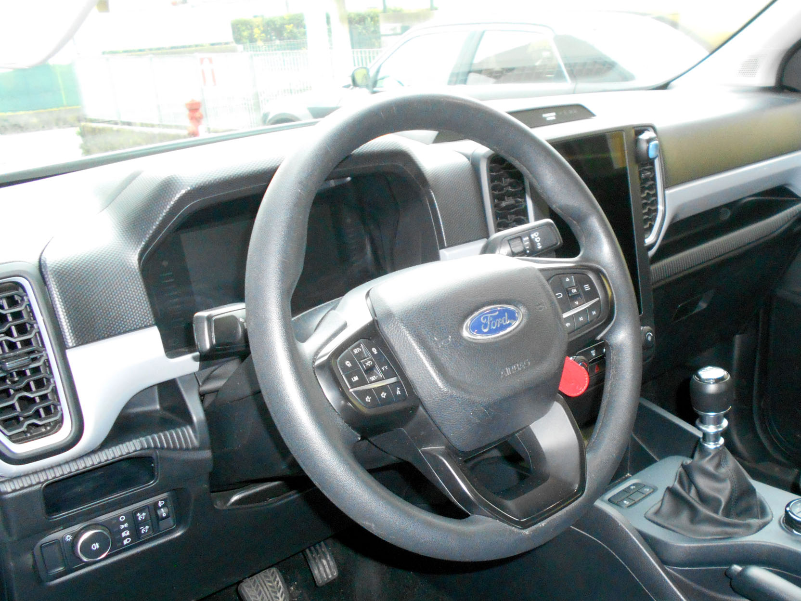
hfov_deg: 67.3
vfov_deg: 53.1
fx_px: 602
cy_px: 300
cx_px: 400
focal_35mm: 26
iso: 500
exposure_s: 1/25
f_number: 3.2
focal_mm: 4.6
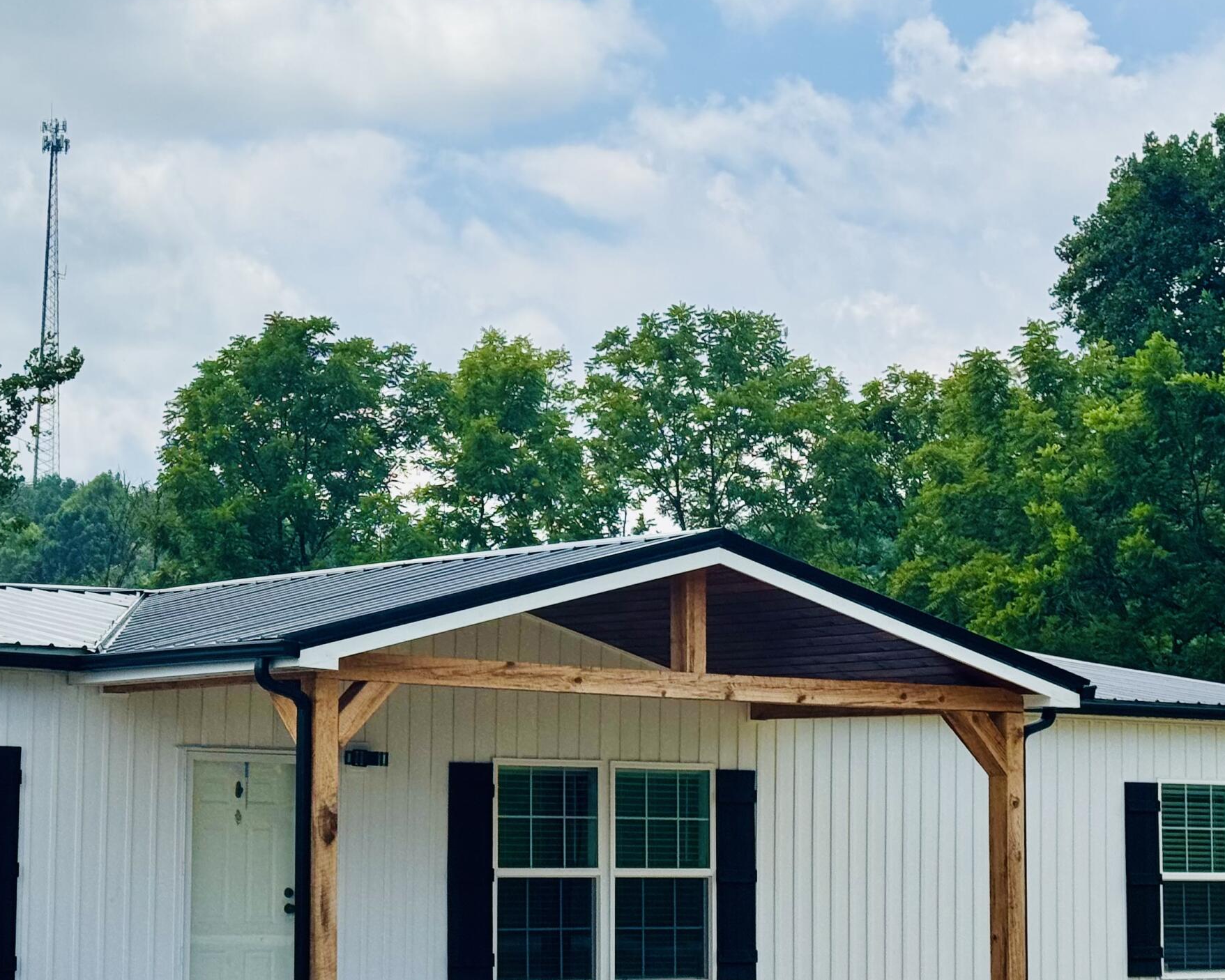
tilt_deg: +4.6
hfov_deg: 23.5
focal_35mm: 80
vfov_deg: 19.2
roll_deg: -0.9
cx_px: 226
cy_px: 597
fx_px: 2901
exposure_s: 1/6410
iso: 64
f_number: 1.78
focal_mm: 6.76
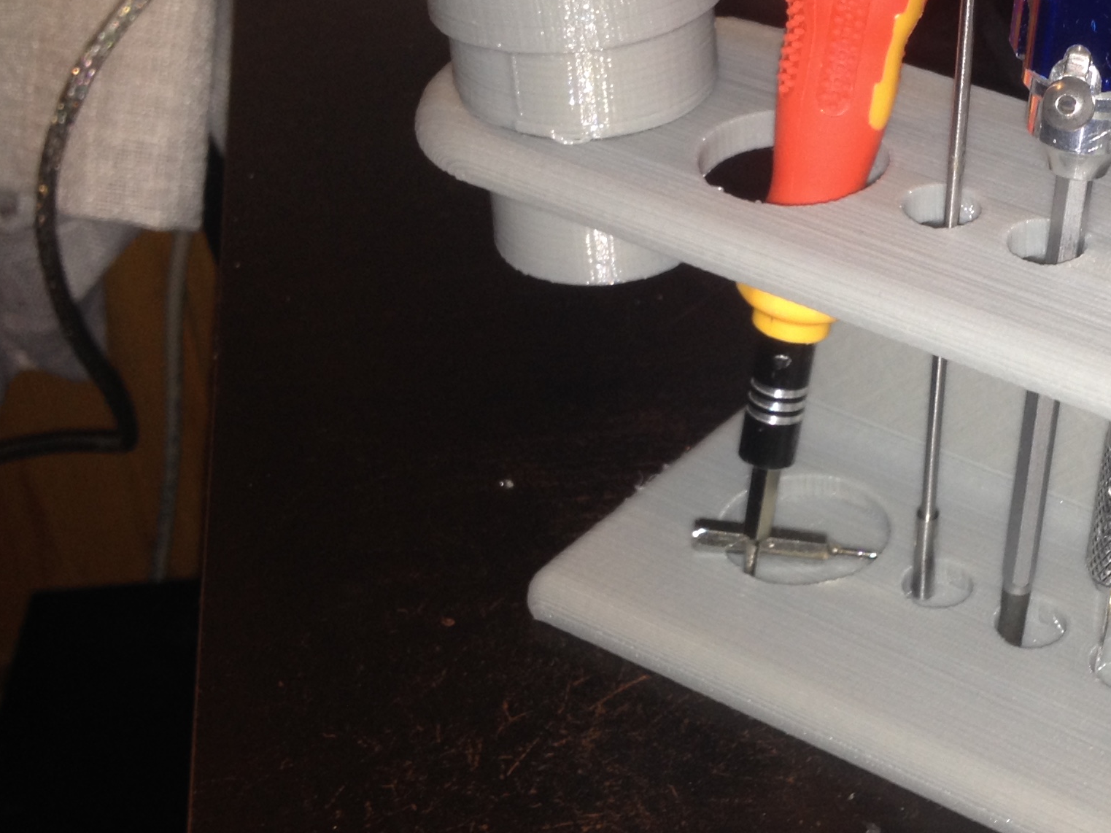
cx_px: 1012
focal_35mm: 75
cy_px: 349
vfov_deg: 19.6
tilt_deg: -35.0
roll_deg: -1.3
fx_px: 2407
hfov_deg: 25.2
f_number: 2.4
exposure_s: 1/17
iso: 50
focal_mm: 4.28
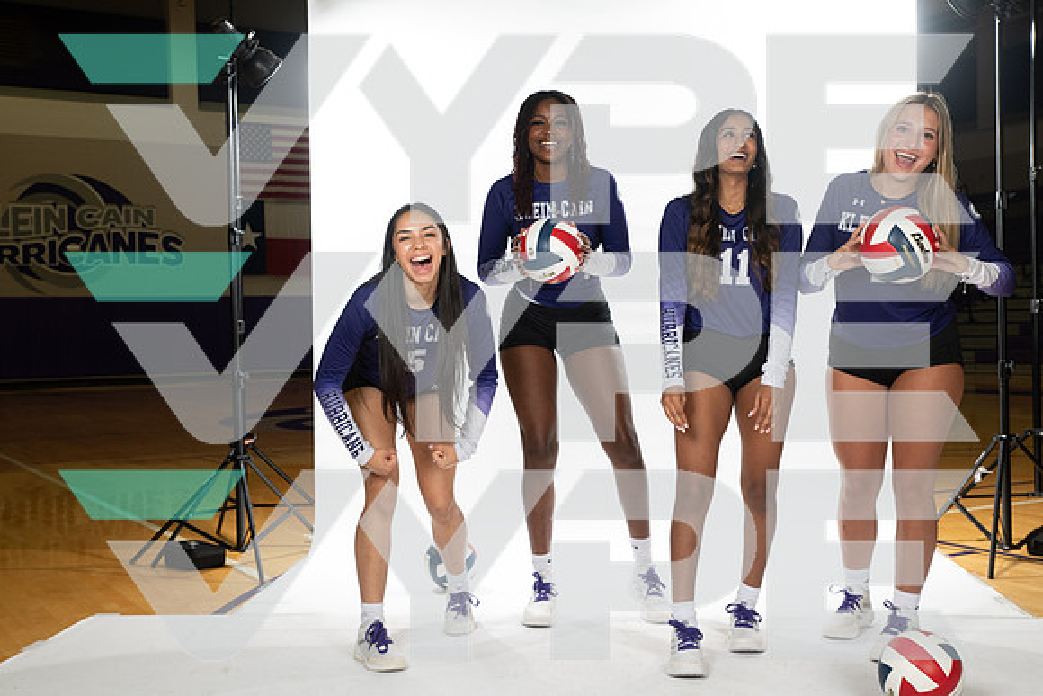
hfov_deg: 42.7
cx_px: 522
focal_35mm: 46
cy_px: 348
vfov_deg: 29.3
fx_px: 1333
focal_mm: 46
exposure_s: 1/320
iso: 800
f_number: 7.1
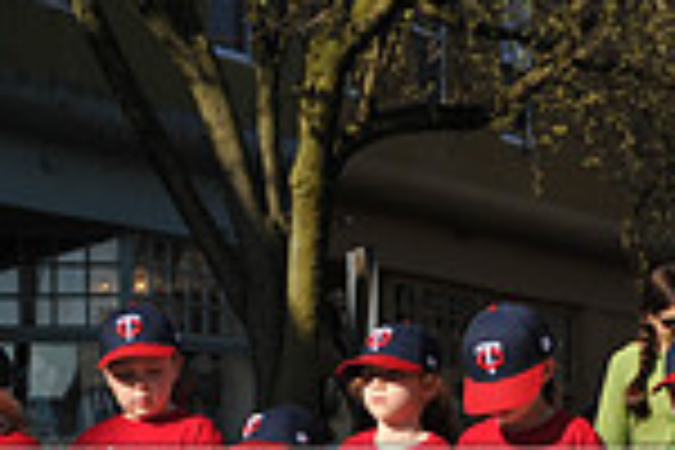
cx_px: 392
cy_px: 612
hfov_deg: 15.2
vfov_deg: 9.9
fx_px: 2531
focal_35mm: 135
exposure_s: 1/8000
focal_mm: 35
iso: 400
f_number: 2.8
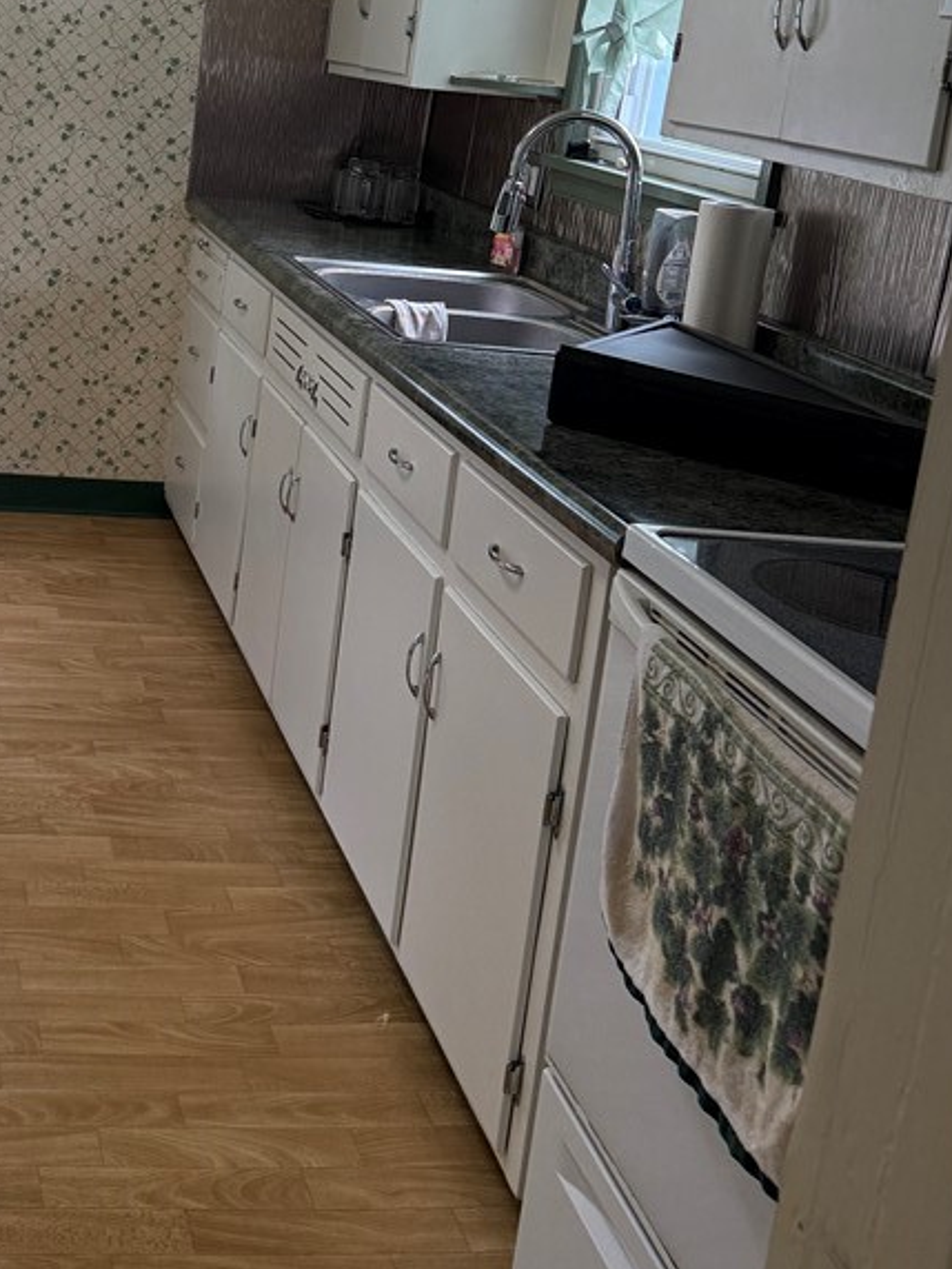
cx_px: 129
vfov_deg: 42.0
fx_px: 1577
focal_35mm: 43
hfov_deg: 32.2
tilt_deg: -8.6
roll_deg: -6.7
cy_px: 260
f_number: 1.78
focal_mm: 6.76
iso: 200
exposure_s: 1/172
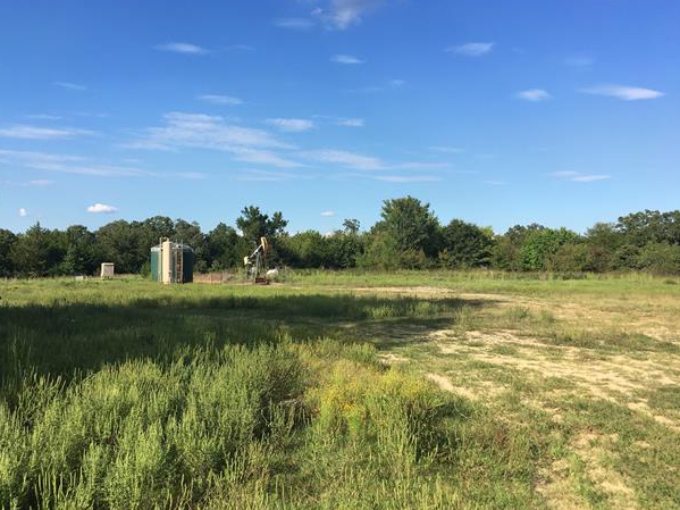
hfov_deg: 58.3
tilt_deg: -1.0
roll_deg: -1.5
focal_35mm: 31
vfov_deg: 45.4
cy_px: 262
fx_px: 609
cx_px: 320
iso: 25
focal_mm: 4.15
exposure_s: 1/1241
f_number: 2.2
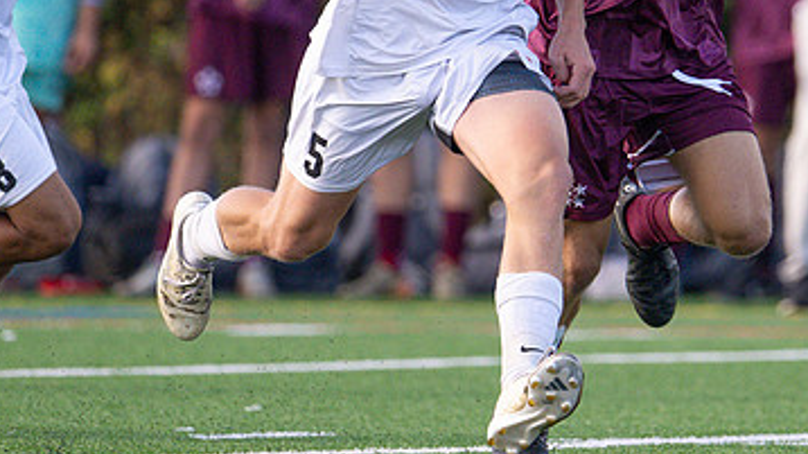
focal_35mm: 1101
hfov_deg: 2.0
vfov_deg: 1.1
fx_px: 23578
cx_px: 659
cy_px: 36
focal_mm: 400
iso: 2500
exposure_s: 1/2500
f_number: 4.5
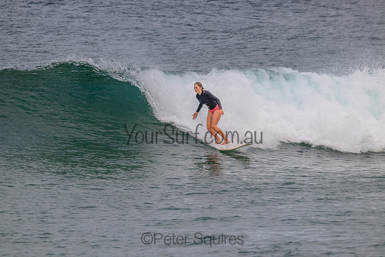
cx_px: 192
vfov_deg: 2.5
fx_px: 5990
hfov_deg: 3.7
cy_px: 128
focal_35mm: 560
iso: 900
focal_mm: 560
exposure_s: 1/2000
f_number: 11
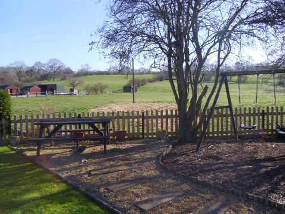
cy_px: 107
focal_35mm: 31
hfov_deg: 58.4
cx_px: 142
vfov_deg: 45.4
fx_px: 255
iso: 80
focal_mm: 5.6
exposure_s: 1/449
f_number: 3.3
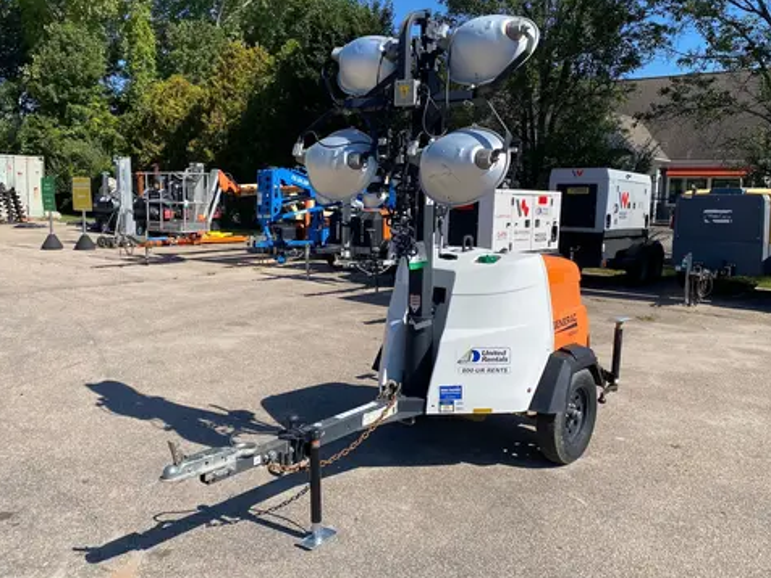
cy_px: 290
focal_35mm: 30
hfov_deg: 60.0
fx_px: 668
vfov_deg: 46.8
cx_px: 388
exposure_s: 1/3300
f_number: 1.8
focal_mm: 4.25
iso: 32
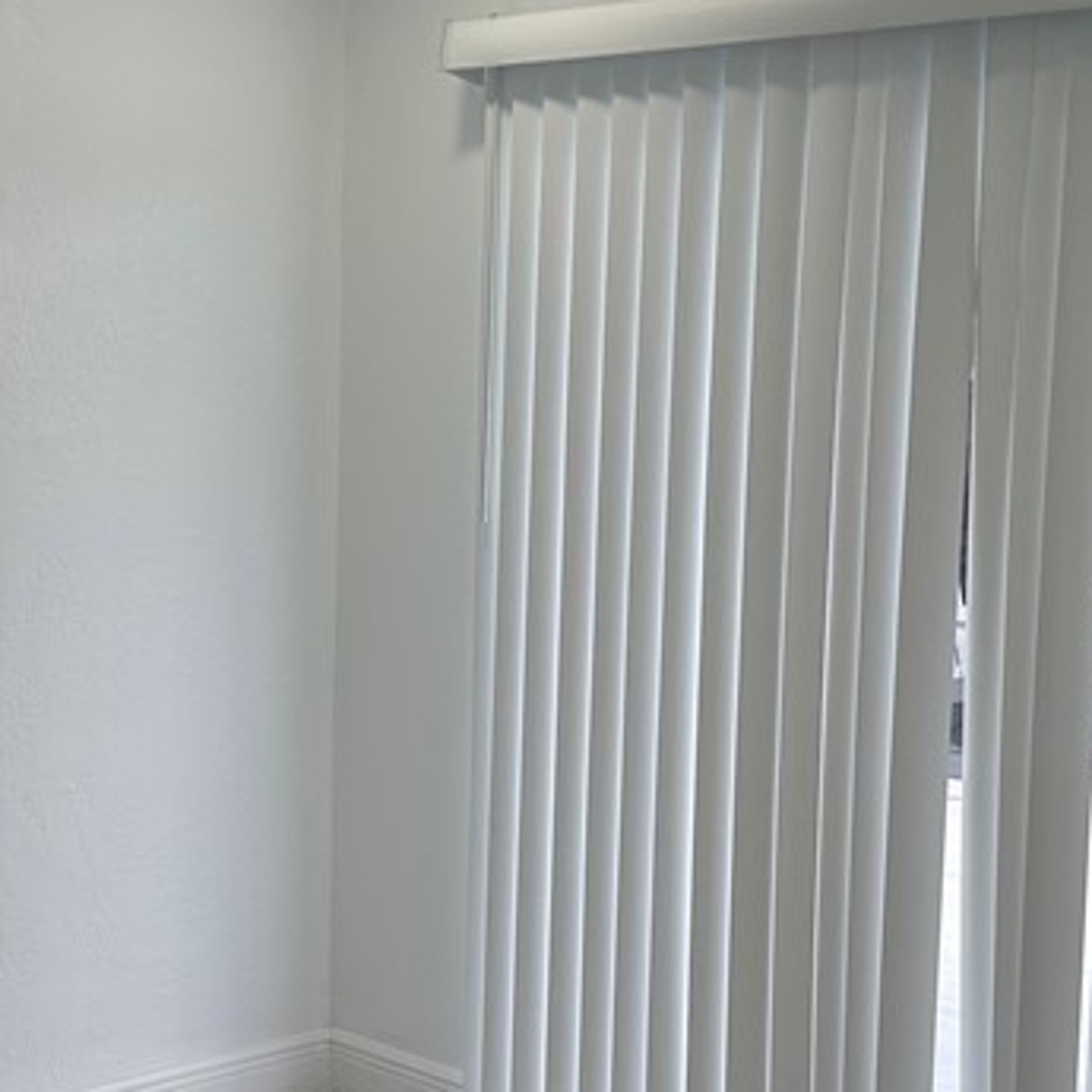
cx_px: 370
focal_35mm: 63
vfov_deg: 27.3
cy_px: 548
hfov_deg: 27.1
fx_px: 2248
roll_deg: -1.6
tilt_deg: -5.6
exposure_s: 1/356
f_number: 1.78
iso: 80
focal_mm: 6.86
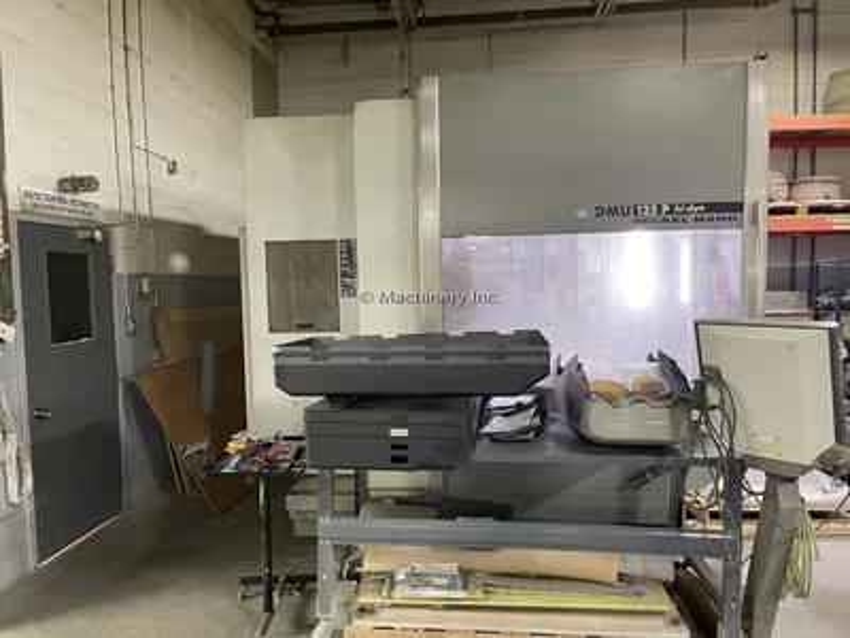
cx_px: 425
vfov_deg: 54.9
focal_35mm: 25
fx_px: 614
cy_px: 319
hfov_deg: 69.4
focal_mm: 5.1
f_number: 1.6
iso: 400
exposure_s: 1/60
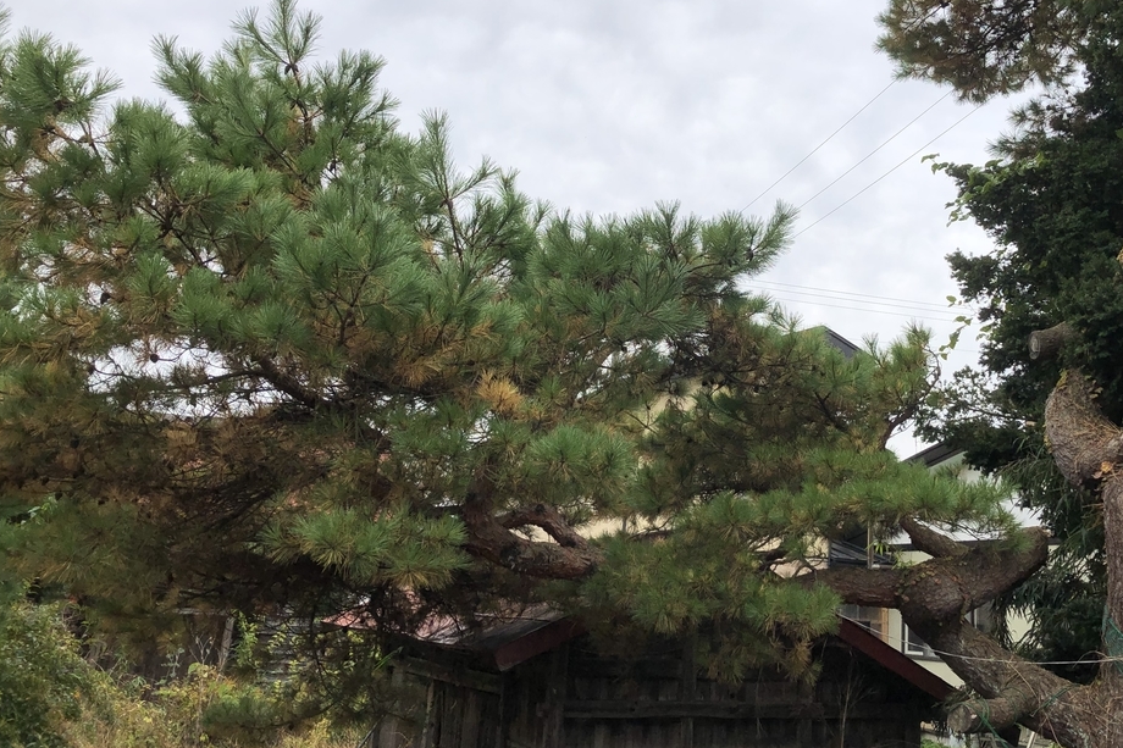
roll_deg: -4.3
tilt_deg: +17.5
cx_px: 717
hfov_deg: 50.1
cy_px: 282
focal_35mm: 38
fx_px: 1185
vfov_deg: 34.9
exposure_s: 1/960
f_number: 1.8
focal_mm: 3.99
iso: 20
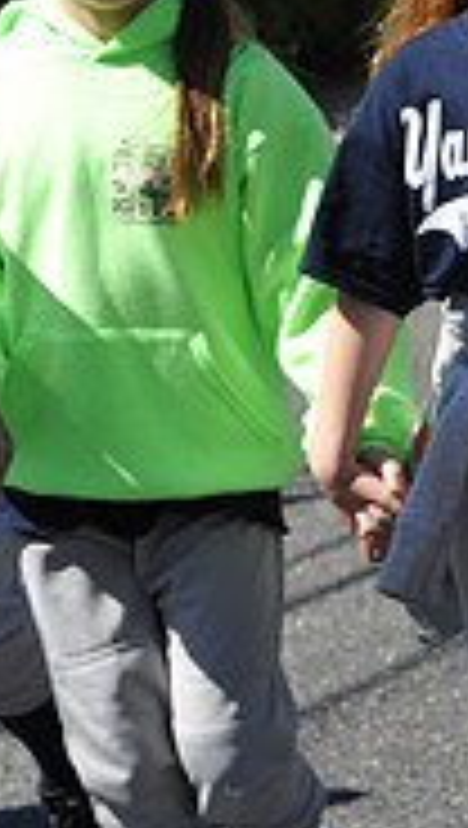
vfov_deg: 9.3
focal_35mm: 231
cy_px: 162
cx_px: 1161
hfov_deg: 5.1
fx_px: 5078
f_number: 5
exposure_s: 1/800
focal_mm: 70
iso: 200
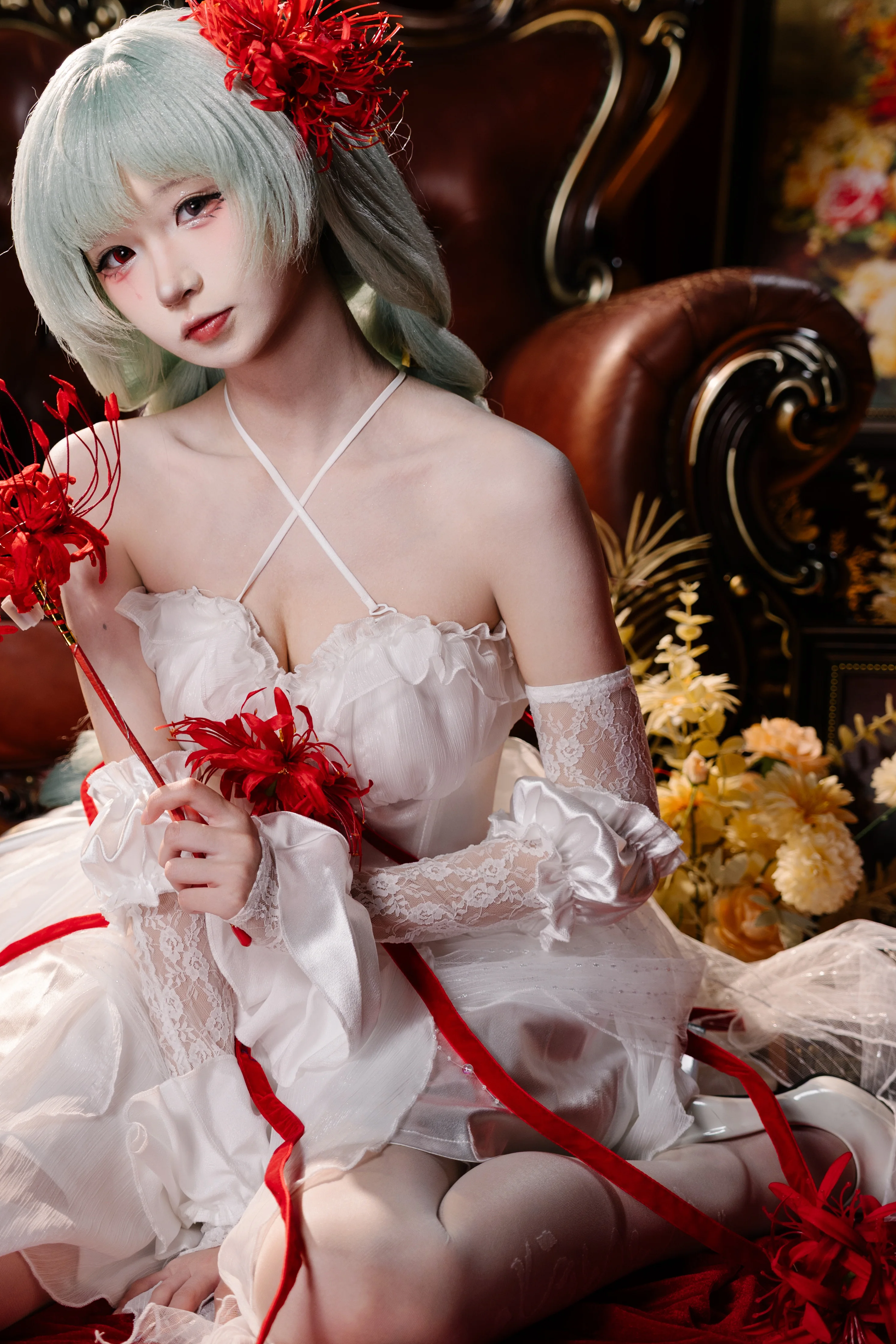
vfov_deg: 25.7
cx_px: 239
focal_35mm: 79
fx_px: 2949
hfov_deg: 17.2
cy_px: 652
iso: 125
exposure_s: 1/60
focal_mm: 50
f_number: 2.8
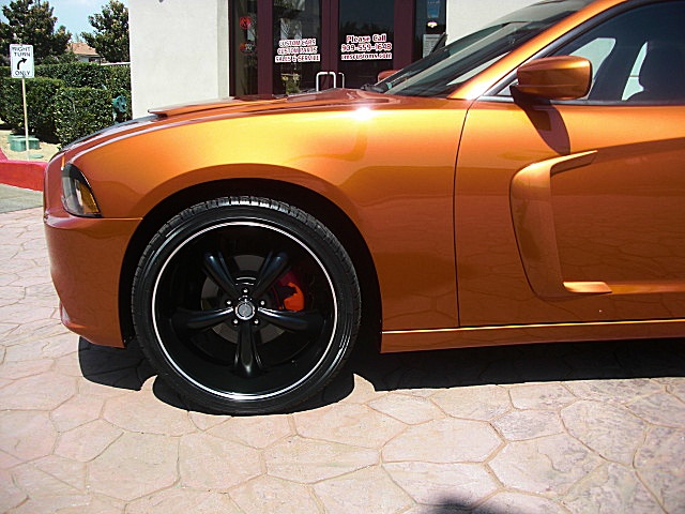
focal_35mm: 36
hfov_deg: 51.4
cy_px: 257
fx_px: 712
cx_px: 342
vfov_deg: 39.7
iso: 50
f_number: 2.8
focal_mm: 6.3
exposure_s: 1/800
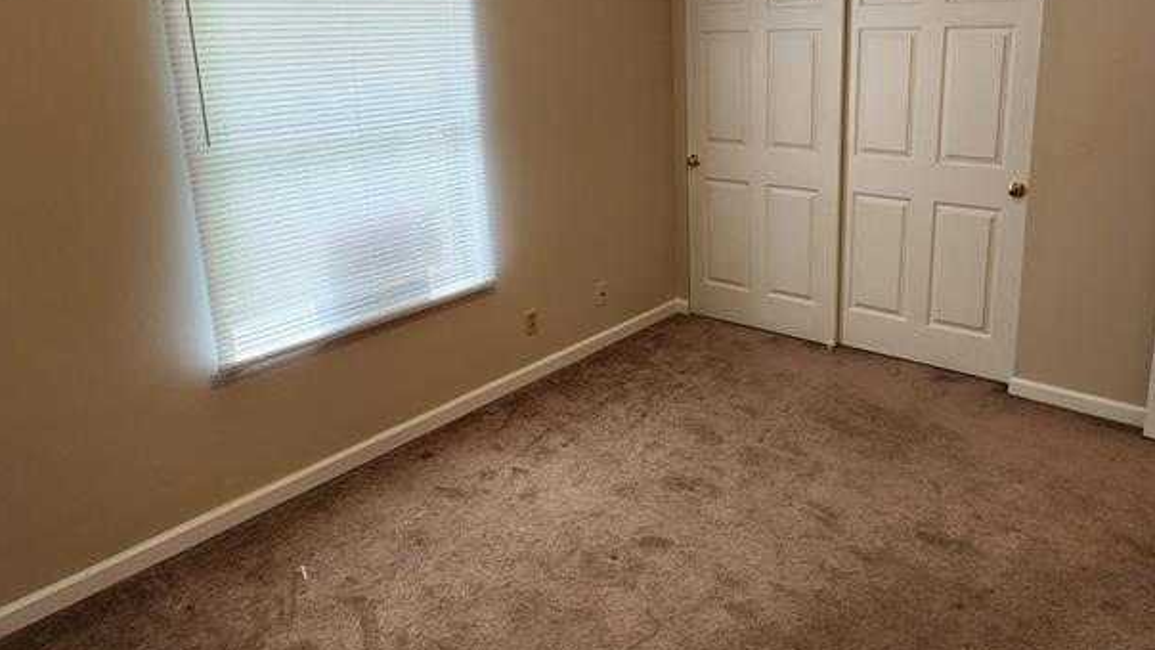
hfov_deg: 75.8
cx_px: 669
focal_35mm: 24
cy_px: 216
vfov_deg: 46.9
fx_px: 735
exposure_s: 1/60
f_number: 2.2
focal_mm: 2.2
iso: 80
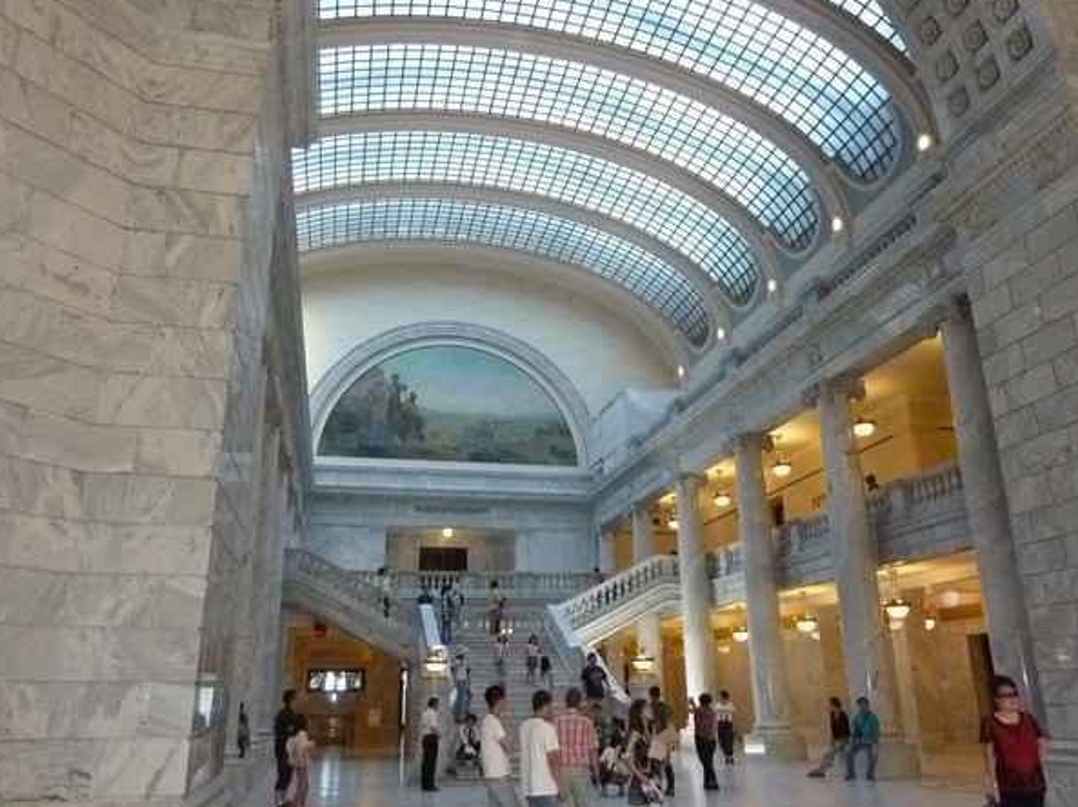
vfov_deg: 51.3
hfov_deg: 65.4
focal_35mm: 27
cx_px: 544
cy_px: 394
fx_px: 840
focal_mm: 4.1
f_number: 3.3
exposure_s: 1/125
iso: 800
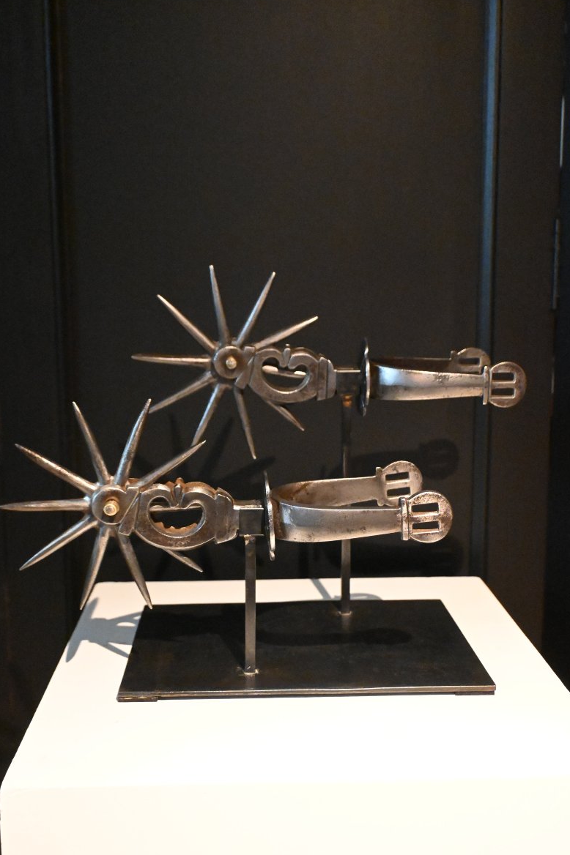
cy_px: 417
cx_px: 278
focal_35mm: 38
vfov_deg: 51.0
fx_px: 898
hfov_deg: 35.2
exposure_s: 1/60
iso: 11400
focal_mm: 24.5
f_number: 4.2
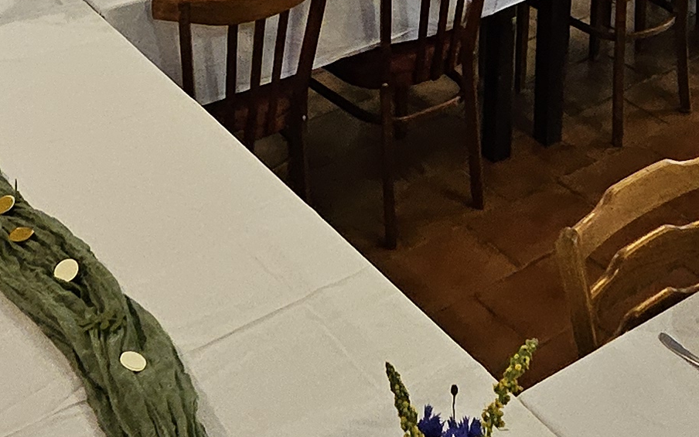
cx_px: 404
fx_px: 1162
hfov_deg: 33.4
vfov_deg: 17.9
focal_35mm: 61
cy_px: -299
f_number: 2.2
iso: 400
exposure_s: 1/50
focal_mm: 1.74
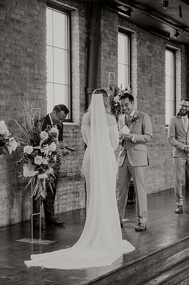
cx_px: 94
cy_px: 142
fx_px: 552
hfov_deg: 19.4
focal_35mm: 70
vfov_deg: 28.9
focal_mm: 70
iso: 1250
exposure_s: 1/200
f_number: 3.2
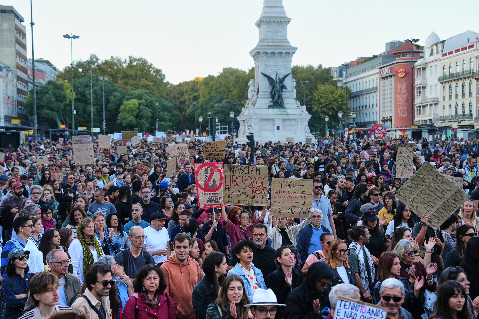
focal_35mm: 51
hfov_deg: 38.9
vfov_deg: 26.5
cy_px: 160
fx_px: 678
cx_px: 240
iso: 1000
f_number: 3.2
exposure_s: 1/1600
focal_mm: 51
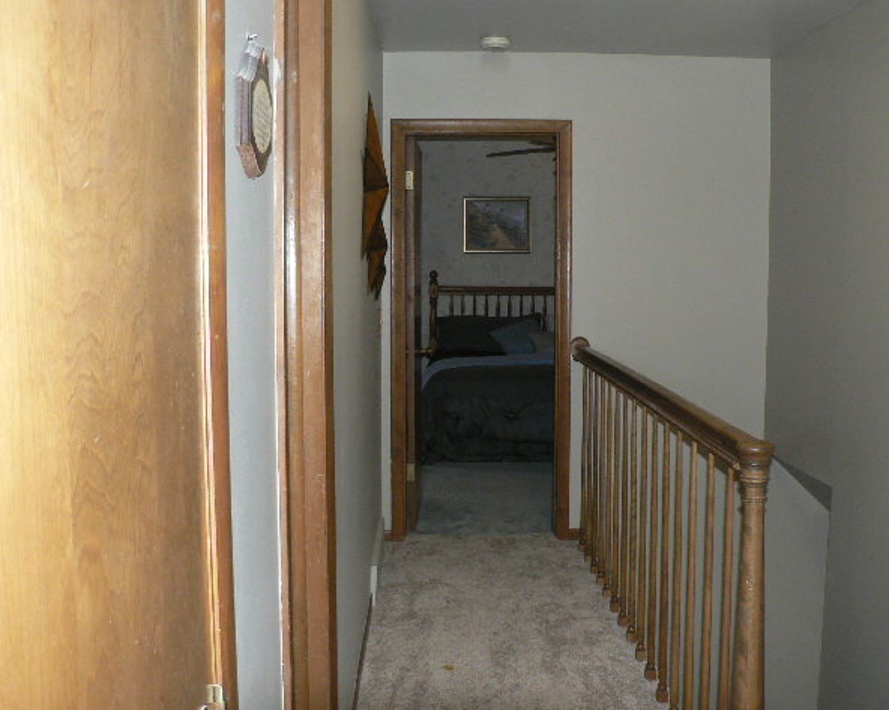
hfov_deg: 48.0
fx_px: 999
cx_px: 457
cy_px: 359
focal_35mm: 38
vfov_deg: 39.1
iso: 300
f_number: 2.8
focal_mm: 6
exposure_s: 1/60
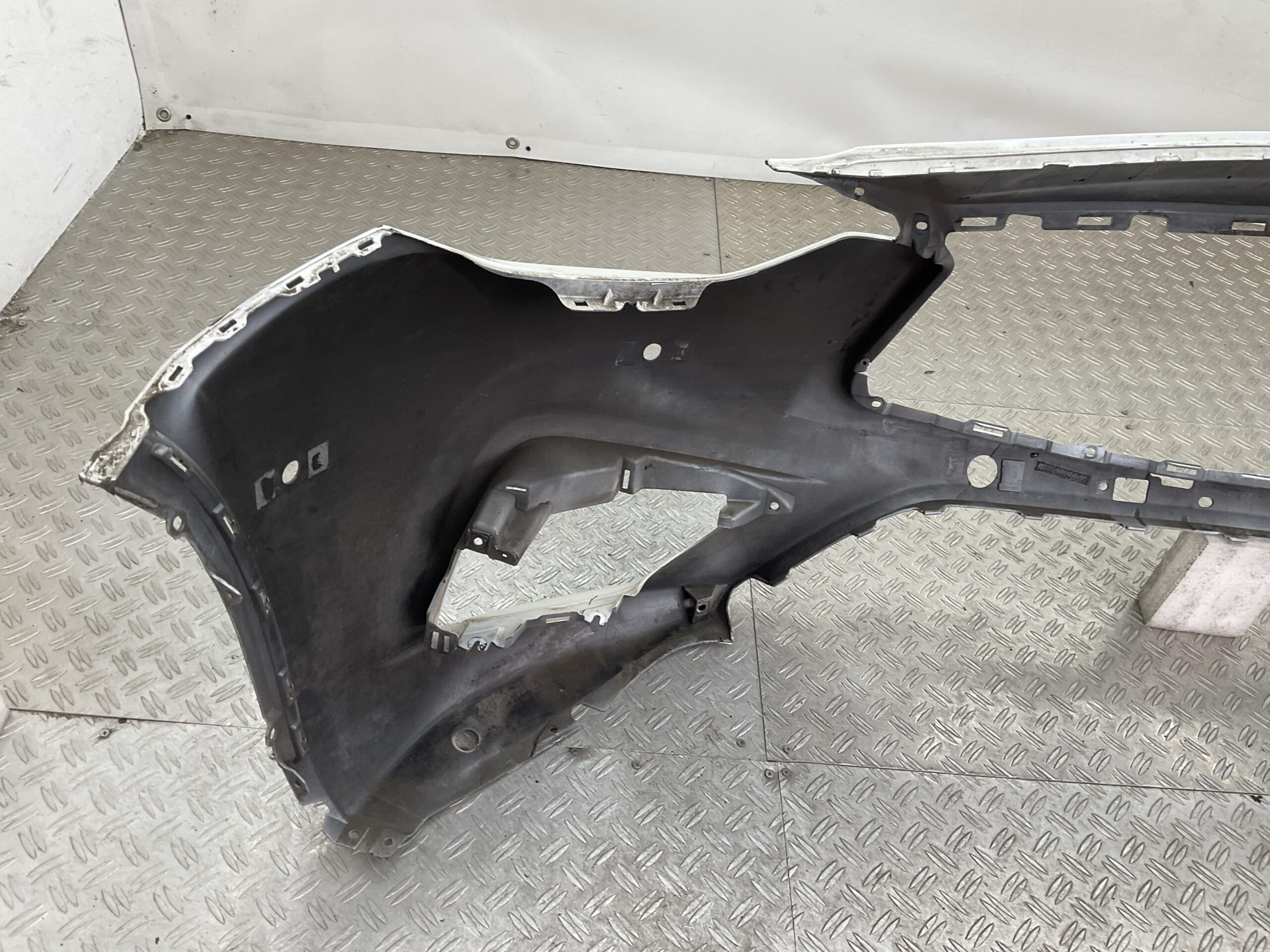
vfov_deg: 48.2
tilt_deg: -43.9
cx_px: 635
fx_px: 1064
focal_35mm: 29
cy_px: 476
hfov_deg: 61.7
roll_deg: -10.6
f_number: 1.8
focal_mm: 3
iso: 32
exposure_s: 1/120
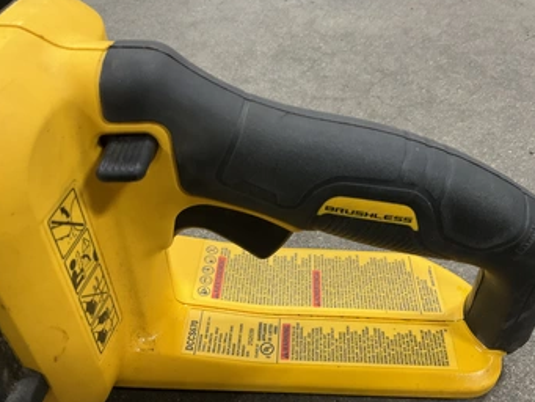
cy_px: 226
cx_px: 293
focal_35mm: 34
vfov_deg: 41.7
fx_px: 526
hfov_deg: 53.9
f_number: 1.8
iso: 200
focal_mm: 3
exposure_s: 1/40
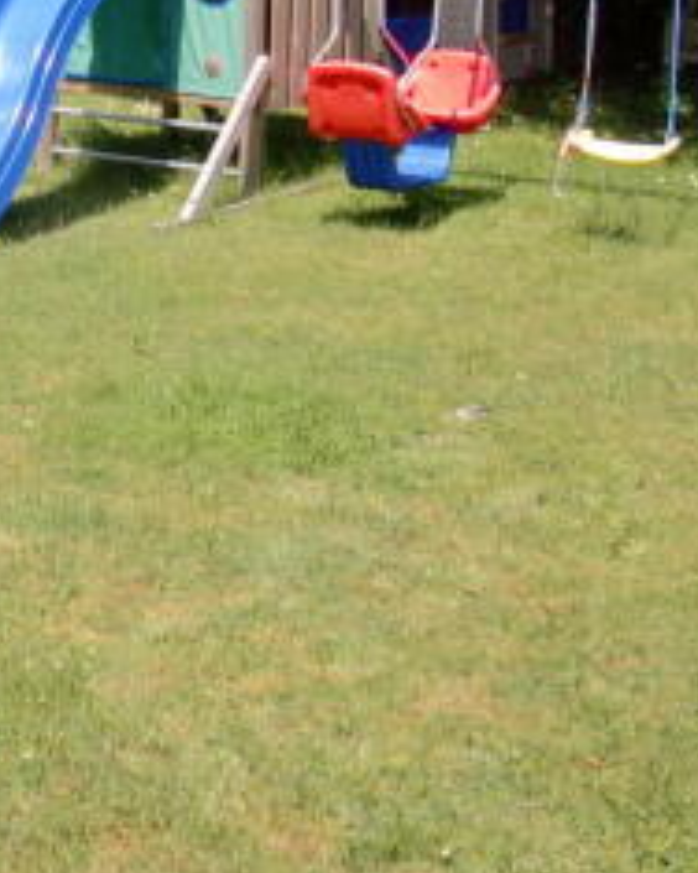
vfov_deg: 21.8
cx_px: -35
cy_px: 206
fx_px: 2247
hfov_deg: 17.2
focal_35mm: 87
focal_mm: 6.3
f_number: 2.8
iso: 64
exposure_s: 1/640
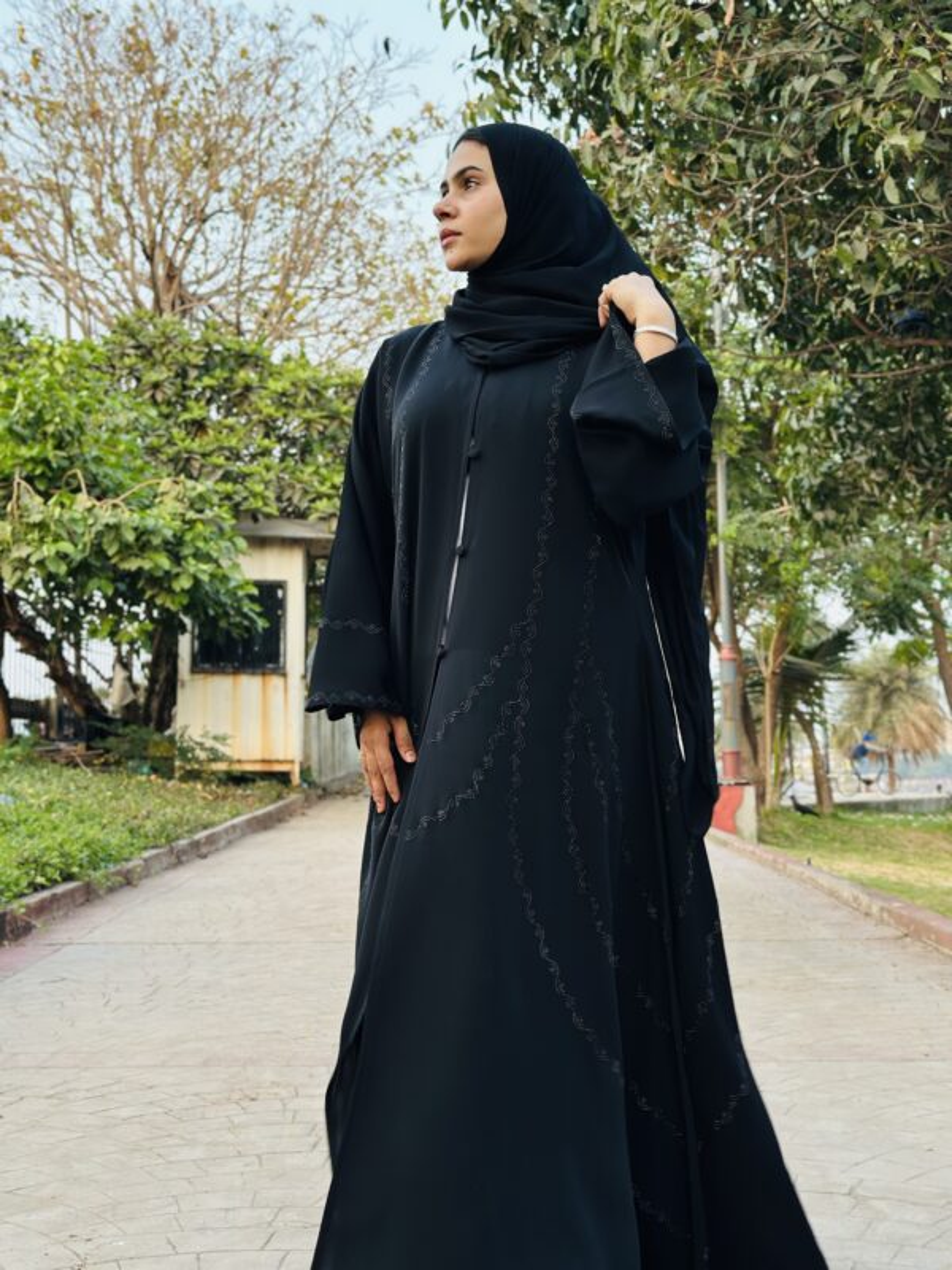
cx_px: 476
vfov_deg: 39.7
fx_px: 1760
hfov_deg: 30.3
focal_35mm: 48
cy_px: 635
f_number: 1.78
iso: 64
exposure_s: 1/121
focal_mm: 6.86
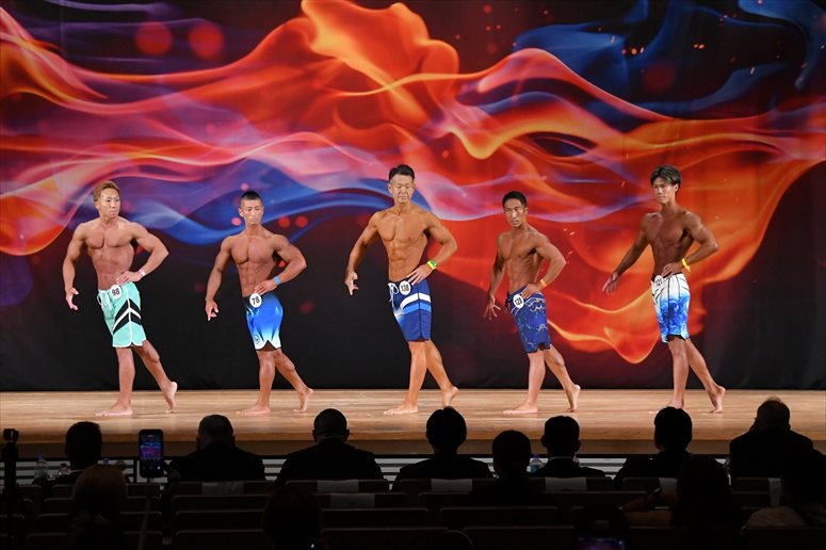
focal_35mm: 123
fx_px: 2821
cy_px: 275
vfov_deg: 11.1
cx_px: 413
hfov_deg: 16.7
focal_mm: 82
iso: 3200
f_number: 5.6
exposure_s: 1/400
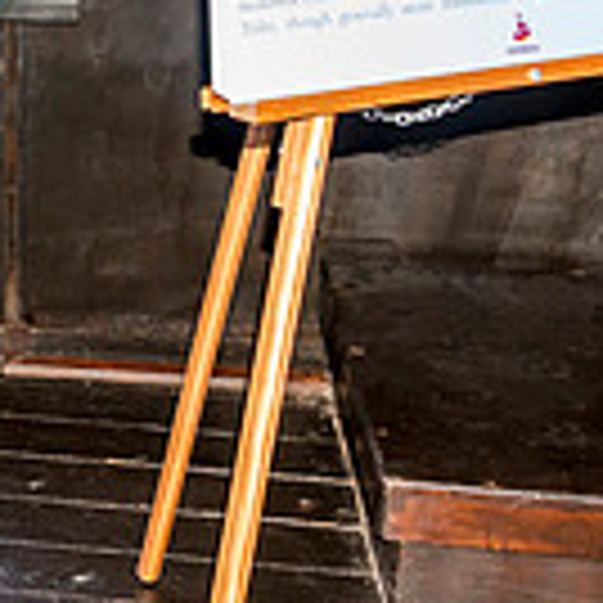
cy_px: 101
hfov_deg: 15.6
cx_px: -306
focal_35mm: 103
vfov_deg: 16.7
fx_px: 2030
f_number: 5.6
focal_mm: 28
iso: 2000
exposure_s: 1/250
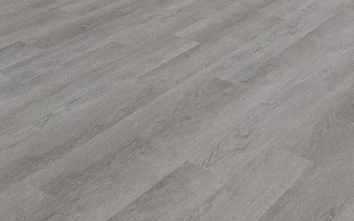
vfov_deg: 14.0
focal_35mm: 74
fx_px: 714
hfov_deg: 27.6
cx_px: 105
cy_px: -259
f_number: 8
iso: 1600
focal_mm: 10
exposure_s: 1/30
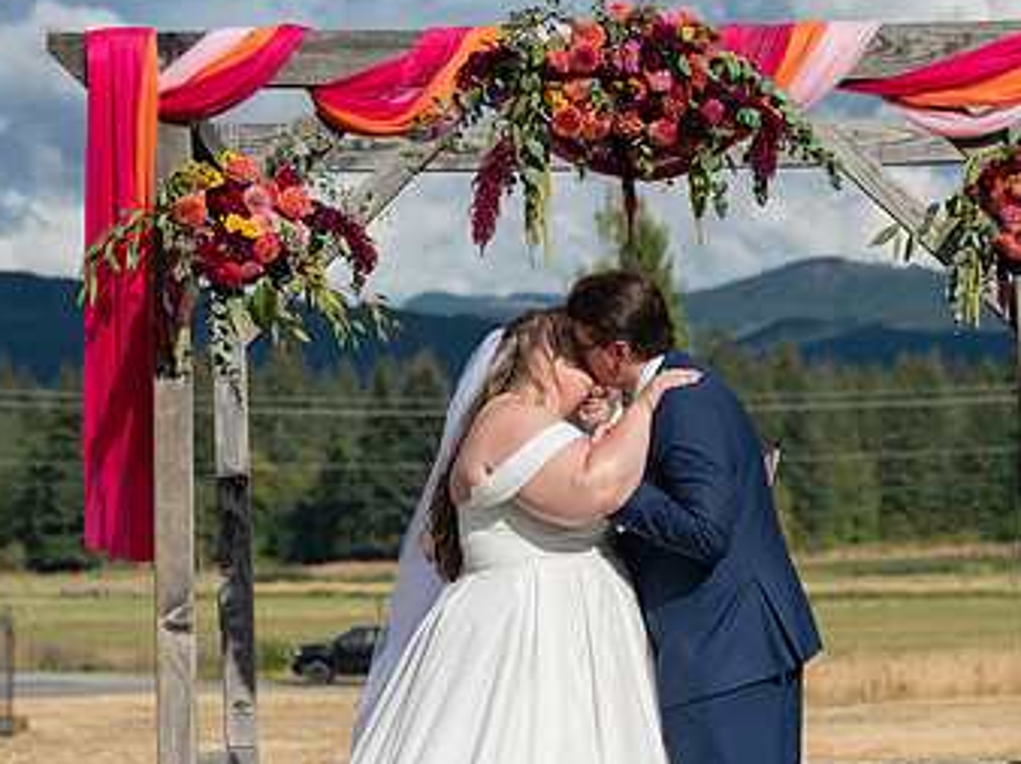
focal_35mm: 137
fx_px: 4038
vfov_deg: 10.8
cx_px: 743
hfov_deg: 14.4
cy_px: 539
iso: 400
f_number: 4.5
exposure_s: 1/8000
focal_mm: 83
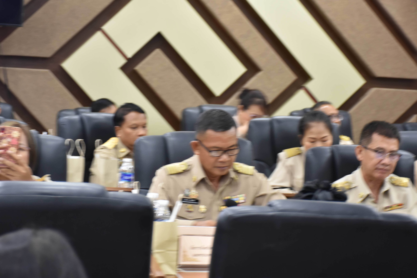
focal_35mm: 90
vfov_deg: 15.2
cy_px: 139
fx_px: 1042
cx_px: 208
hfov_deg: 22.6
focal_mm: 60
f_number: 5
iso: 800
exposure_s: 1/13
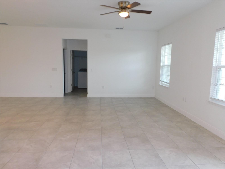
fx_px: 156
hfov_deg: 71.6
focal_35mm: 24
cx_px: 112
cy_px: 84
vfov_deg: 56.8
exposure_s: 1/40
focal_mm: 4.3
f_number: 3.3
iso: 125
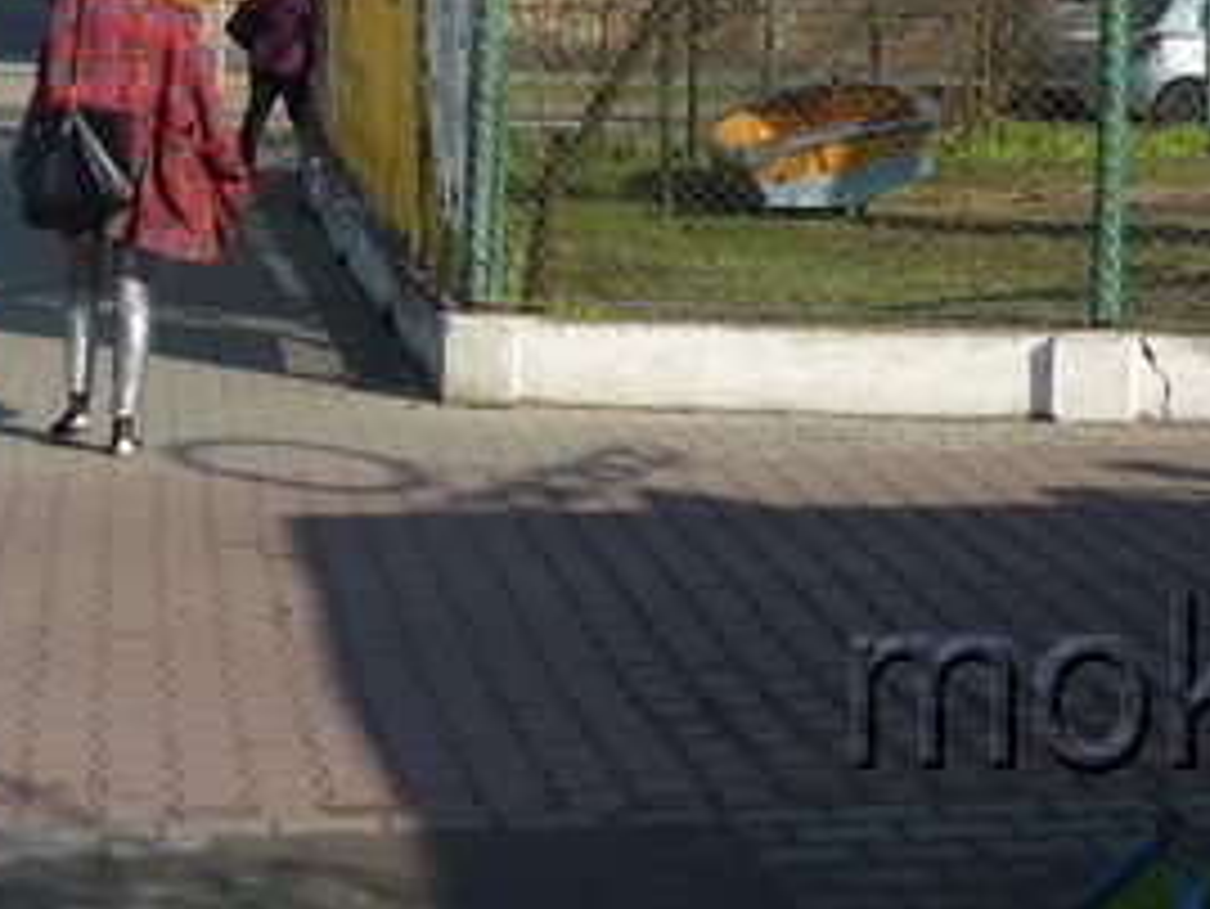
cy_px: -166
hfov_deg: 25.5
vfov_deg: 18.4
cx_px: 796
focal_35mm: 76
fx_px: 2658
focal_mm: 5.2
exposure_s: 1/400
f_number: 4.5
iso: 100
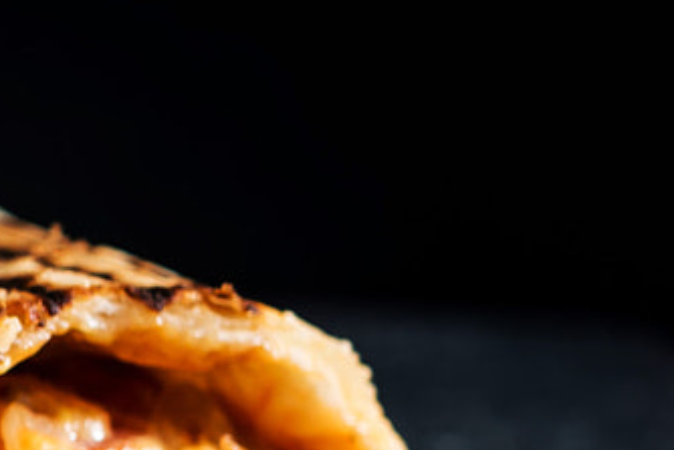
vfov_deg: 4.8
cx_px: -900
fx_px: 5375
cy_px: 605
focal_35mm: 287
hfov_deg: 6.8
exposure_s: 1/60
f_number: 5.6
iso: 64
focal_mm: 60
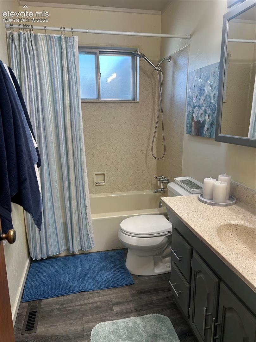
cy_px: 171
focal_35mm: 26
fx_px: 257
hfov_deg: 53.0
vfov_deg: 67.3
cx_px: 128
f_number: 1.5
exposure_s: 1/155
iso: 40
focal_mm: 5.7
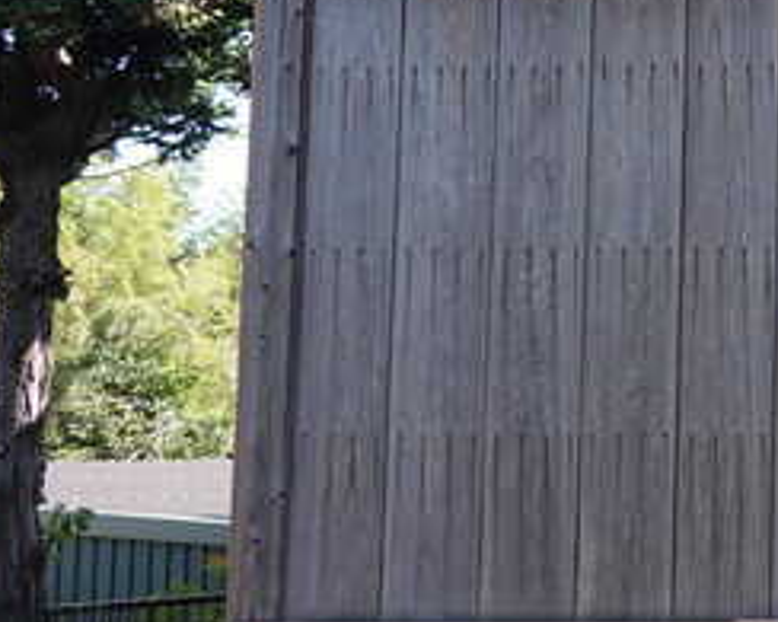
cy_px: 72
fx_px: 2808
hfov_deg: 14.2
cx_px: 1336
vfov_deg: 12.5
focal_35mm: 122
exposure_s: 1/200
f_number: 3.5
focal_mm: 11.52
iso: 125
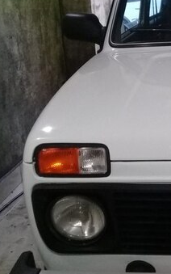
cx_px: 255
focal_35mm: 64
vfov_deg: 32.0
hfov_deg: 18.1
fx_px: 477
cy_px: 137
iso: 200
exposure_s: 1/25
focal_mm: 3.3
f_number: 2.2
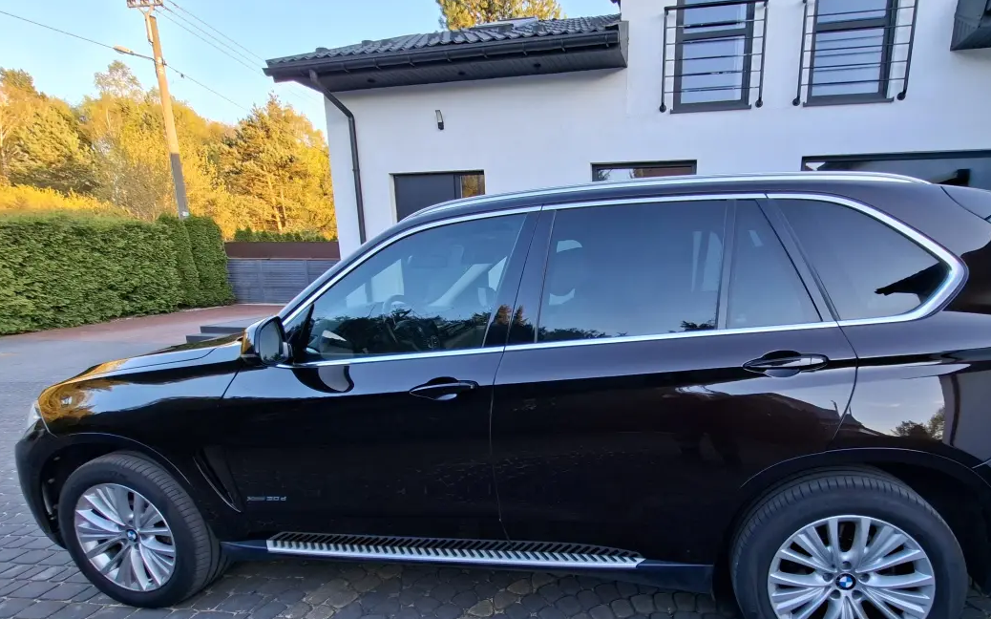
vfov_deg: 67.4
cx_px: 591
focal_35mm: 17
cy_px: 366
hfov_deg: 93.2
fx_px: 459
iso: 40
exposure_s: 1/60
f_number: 2.2
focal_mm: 1.74
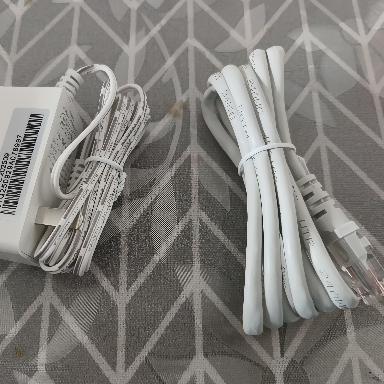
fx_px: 351
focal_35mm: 28
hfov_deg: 56.8
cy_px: 194
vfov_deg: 57.3
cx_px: 149
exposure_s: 1/33.3
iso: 940
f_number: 1.75
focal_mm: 5.5
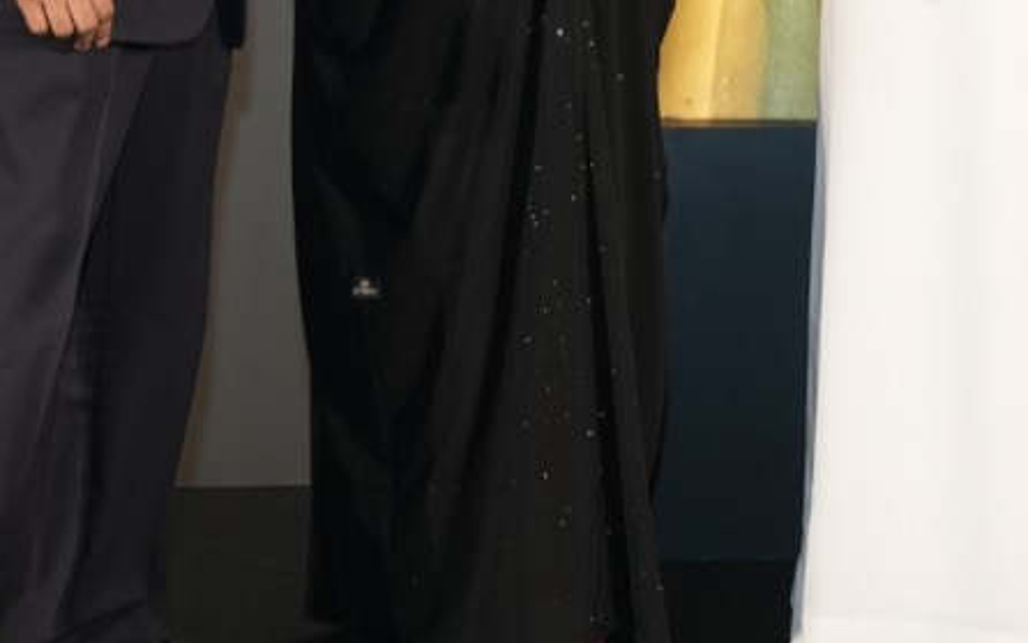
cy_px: -339
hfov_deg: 17.7
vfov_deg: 10.8
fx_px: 3279
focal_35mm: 117
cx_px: 793
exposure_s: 1/160
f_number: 4
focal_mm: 32
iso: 1250
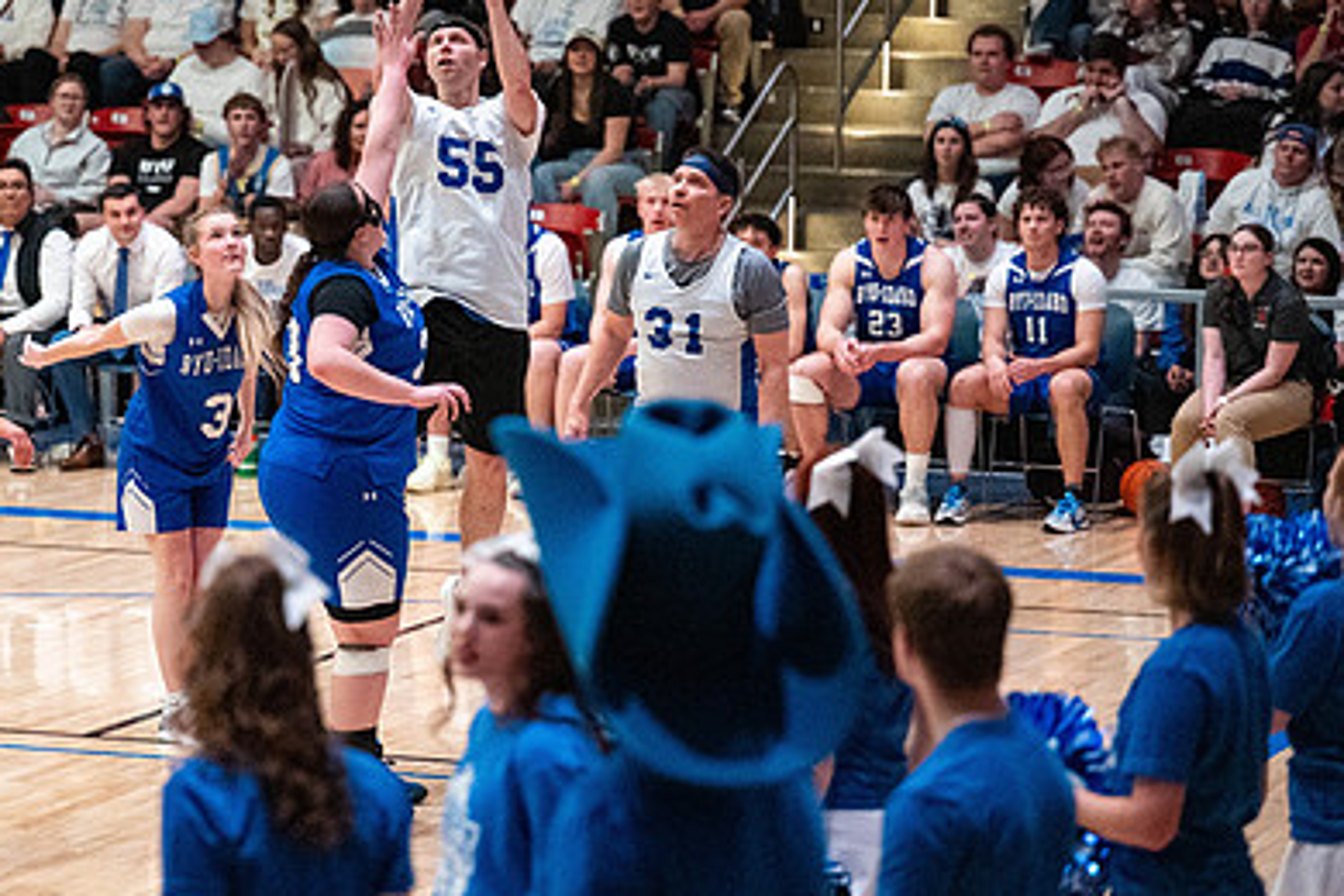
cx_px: 431
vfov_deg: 8.0
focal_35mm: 171
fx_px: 6384
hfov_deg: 12.0
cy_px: 326
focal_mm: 115
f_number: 2.8
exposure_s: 1/1250
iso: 8000
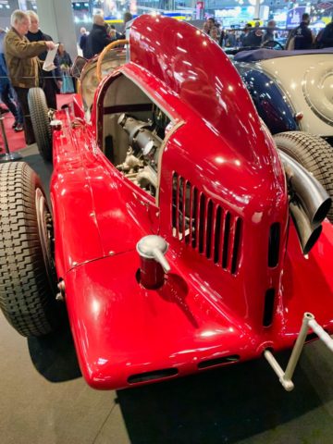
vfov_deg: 67.3
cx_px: 166
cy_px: 222
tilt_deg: -27.6
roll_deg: +0.1
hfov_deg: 53.1
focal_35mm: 26
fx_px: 333
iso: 400
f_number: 1.8
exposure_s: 1/25
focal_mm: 4.25
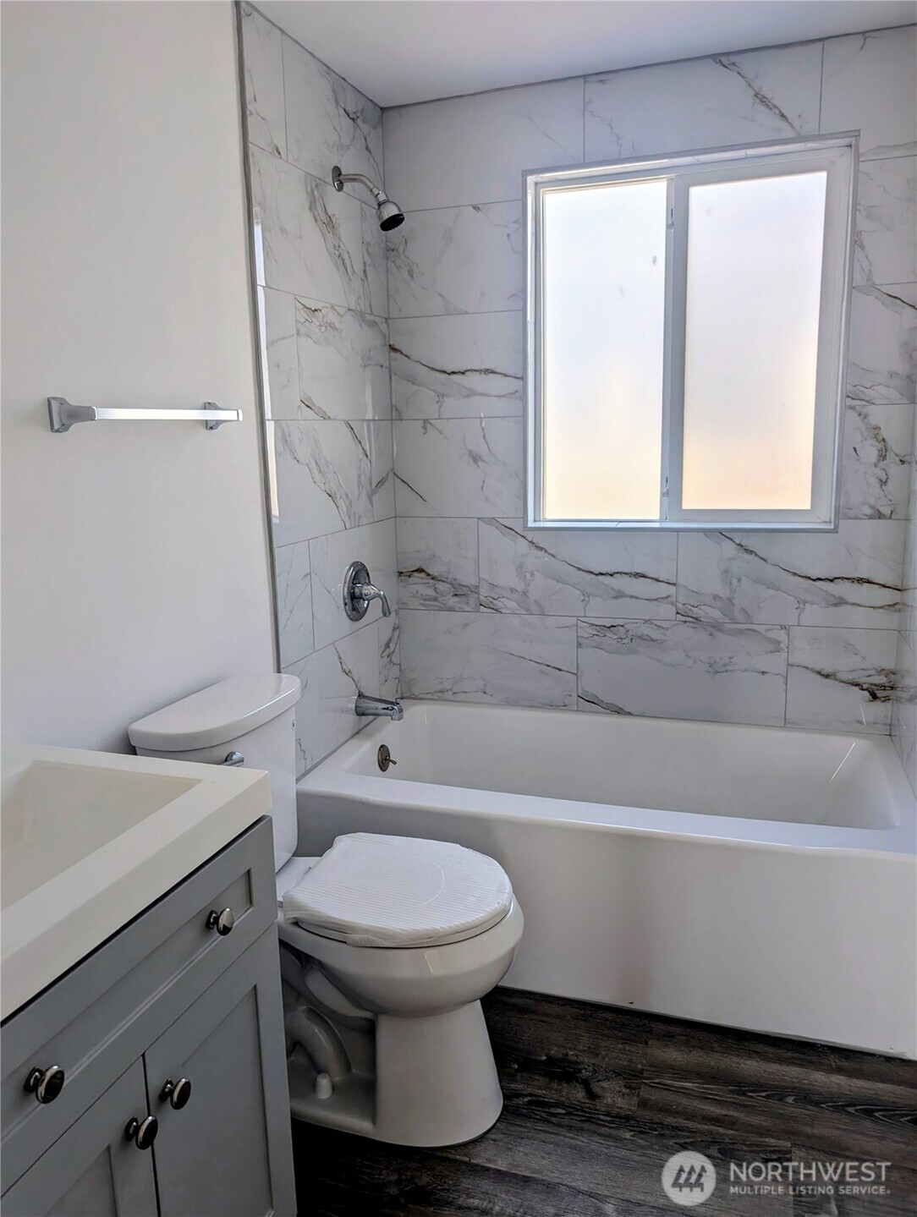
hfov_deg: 57.0
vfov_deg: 71.5
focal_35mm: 24
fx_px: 845
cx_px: 458
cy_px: 608
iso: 49
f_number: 1.68
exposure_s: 1/189
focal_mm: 6.9
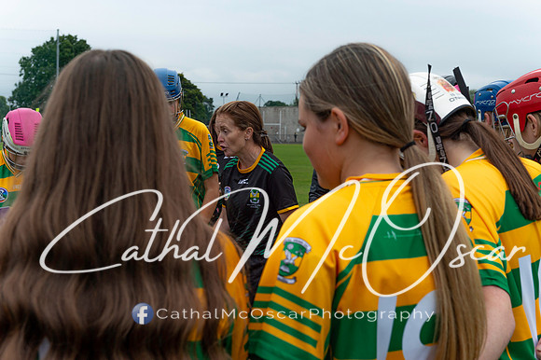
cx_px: 270
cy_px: 180
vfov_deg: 22.6
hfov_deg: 33.4
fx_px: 901
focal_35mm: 60
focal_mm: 60
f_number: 4.5
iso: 400
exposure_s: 1/80
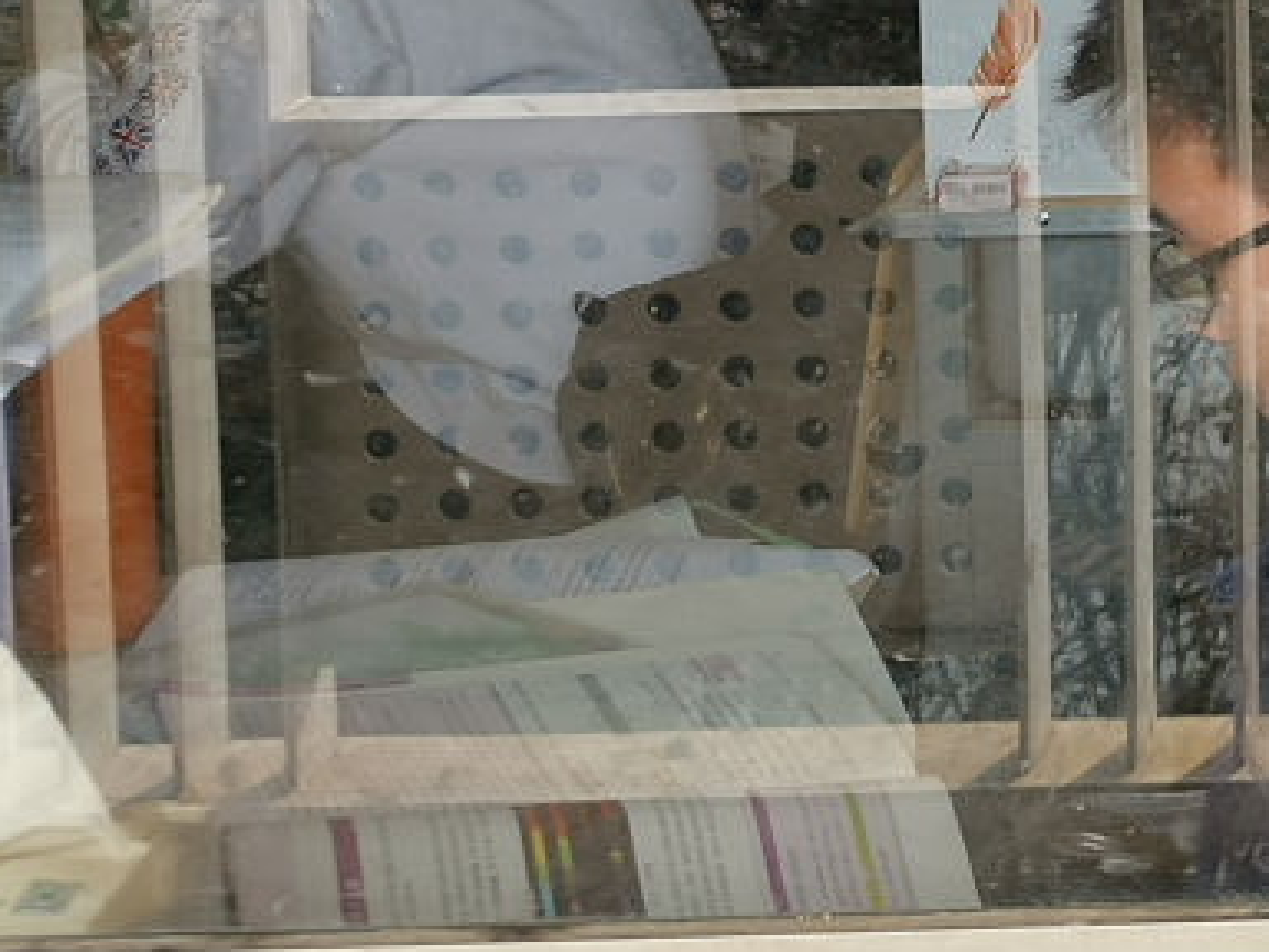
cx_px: 1897
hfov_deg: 17.2
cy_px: -374
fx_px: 3776
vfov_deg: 13.7
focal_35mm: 103
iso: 50
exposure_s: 1/412
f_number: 1.8
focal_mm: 5.58
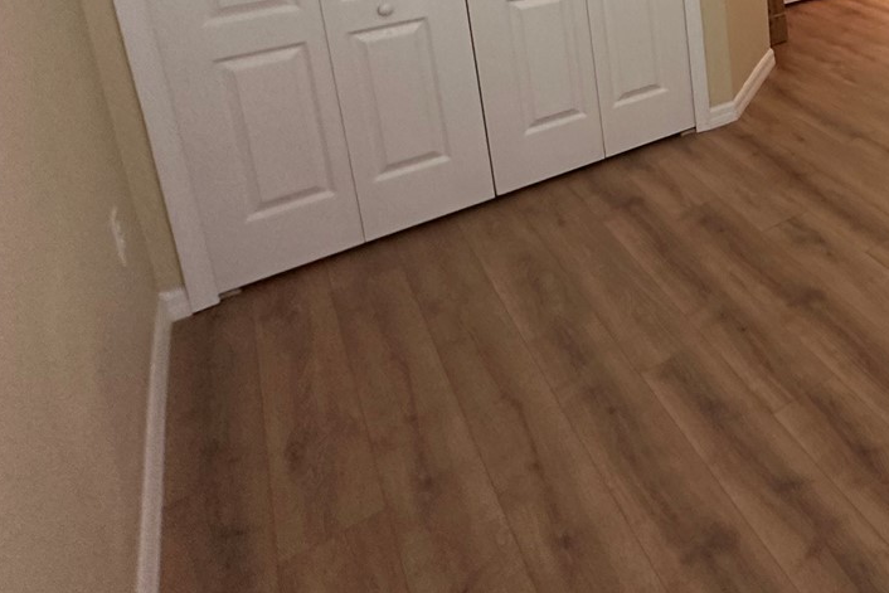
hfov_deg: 45.4
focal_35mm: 33
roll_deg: +2.3
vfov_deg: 33.9
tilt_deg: -11.2
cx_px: 942
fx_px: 815
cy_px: -81
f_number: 2.2
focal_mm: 2.22
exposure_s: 1/60
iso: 250
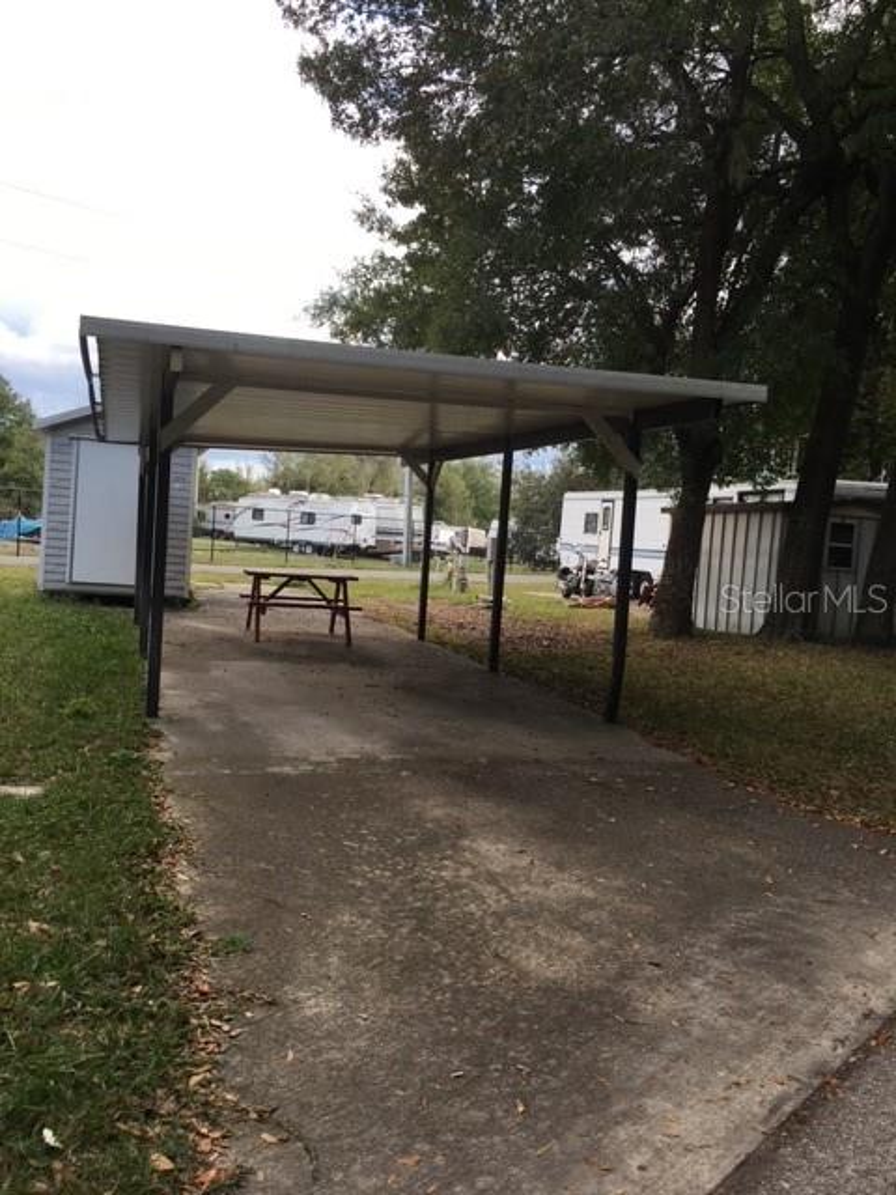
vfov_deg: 61.7
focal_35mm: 29
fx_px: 1001
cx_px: 448
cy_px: 598
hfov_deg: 48.2
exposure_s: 1/218
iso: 25
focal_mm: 4.15
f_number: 2.2
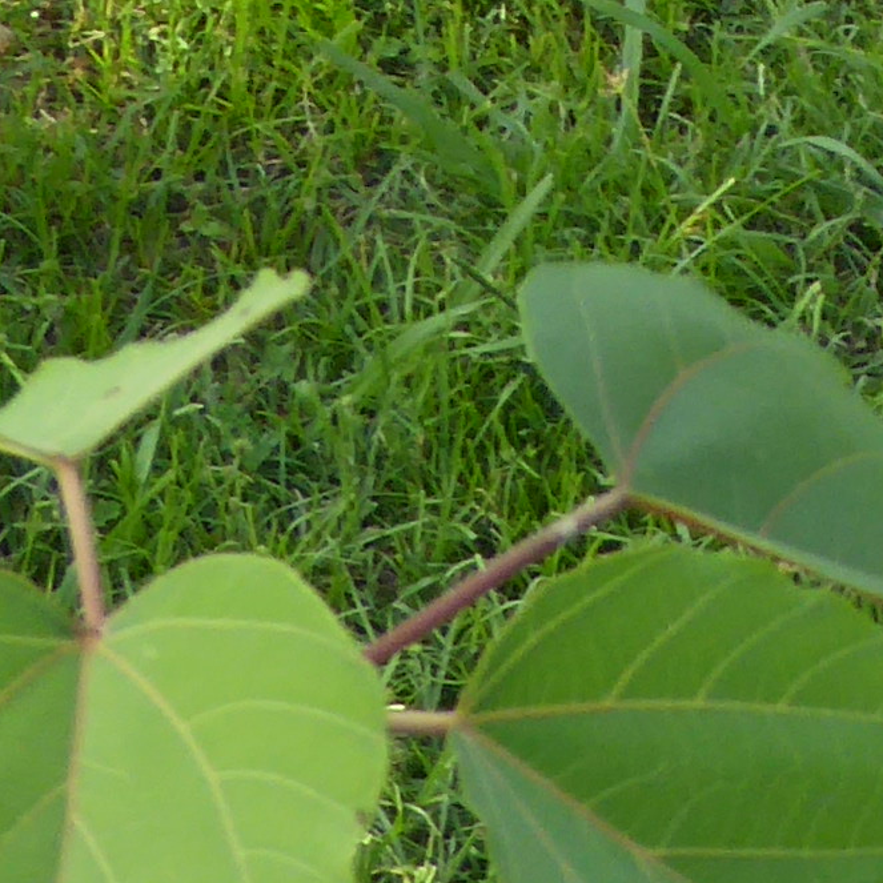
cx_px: 1396
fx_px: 9235
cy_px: -1028
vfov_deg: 5.3
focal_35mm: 320
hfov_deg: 5.4
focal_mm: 8.4
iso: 100
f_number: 4
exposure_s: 1/100
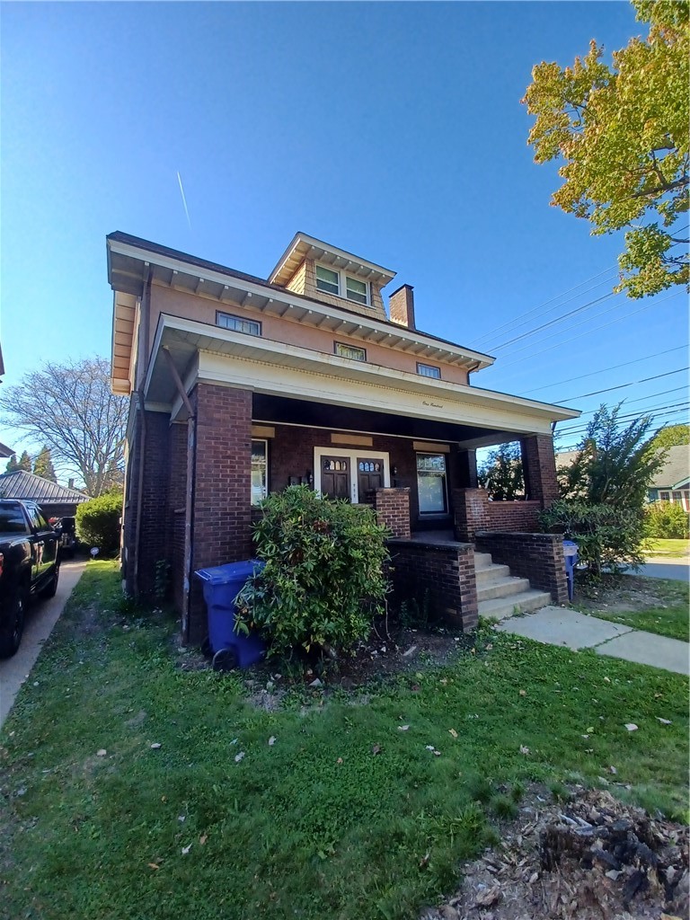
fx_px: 346
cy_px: 460
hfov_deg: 89.9
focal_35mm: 13
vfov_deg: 106.2
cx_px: 345
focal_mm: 1.42
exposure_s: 1/466
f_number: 2.2
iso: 40
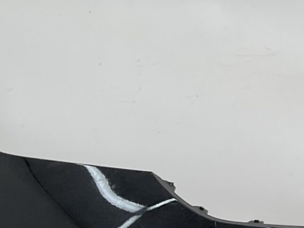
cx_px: 463
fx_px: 1019
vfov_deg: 12.7
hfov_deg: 15.6
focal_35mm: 116
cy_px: 188
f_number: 1.8
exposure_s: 1/342
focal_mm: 3
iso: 16
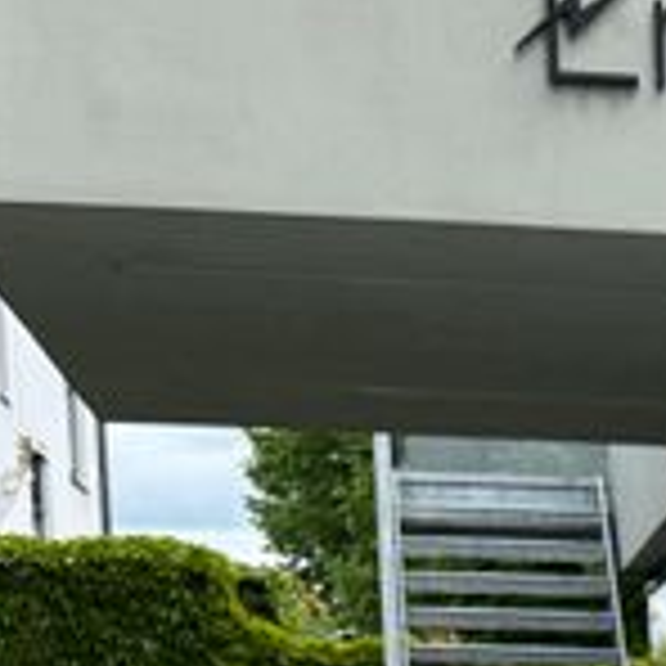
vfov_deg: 10.7
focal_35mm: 147
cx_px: 1310
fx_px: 3200
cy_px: 1395
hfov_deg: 10.9
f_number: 1.78
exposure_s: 1/1812
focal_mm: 6.76
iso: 80
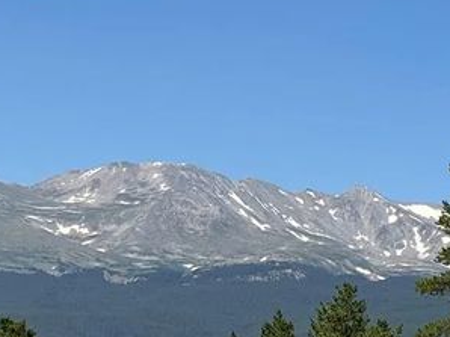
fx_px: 2143
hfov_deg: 12.0
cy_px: 446
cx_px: 149
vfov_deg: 8.8
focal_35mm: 165
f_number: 1.78
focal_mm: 6.76
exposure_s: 1/3610
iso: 64
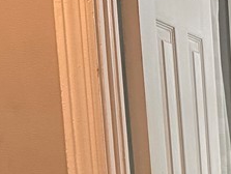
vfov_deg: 12.9
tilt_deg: -7.4
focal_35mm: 110
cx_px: 341
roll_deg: +1.9
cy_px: 250
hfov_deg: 16.4
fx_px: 735
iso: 250
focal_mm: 6.86
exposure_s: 1/60
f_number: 1.78
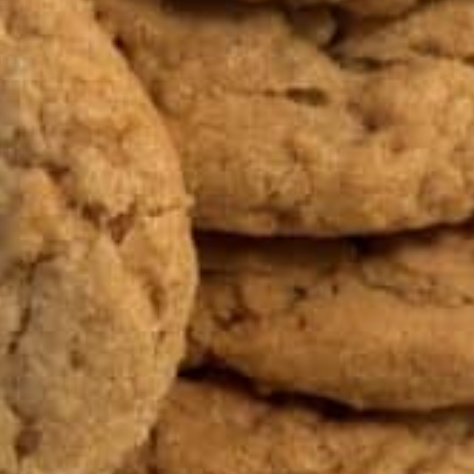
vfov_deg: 9.5
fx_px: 2851
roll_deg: -3.2
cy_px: 143
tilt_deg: -39.0
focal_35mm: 184
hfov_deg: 9.4
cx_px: -26
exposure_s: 1/60
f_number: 1.78
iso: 160
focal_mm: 6.76
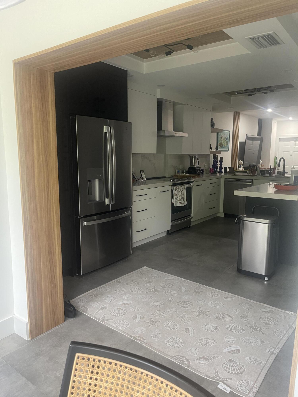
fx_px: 287
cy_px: 198
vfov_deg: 69.4
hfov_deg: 54.9
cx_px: 149
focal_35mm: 25
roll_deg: +0.5
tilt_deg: -8.0
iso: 250
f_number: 1.6
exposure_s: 1/60
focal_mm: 5.1
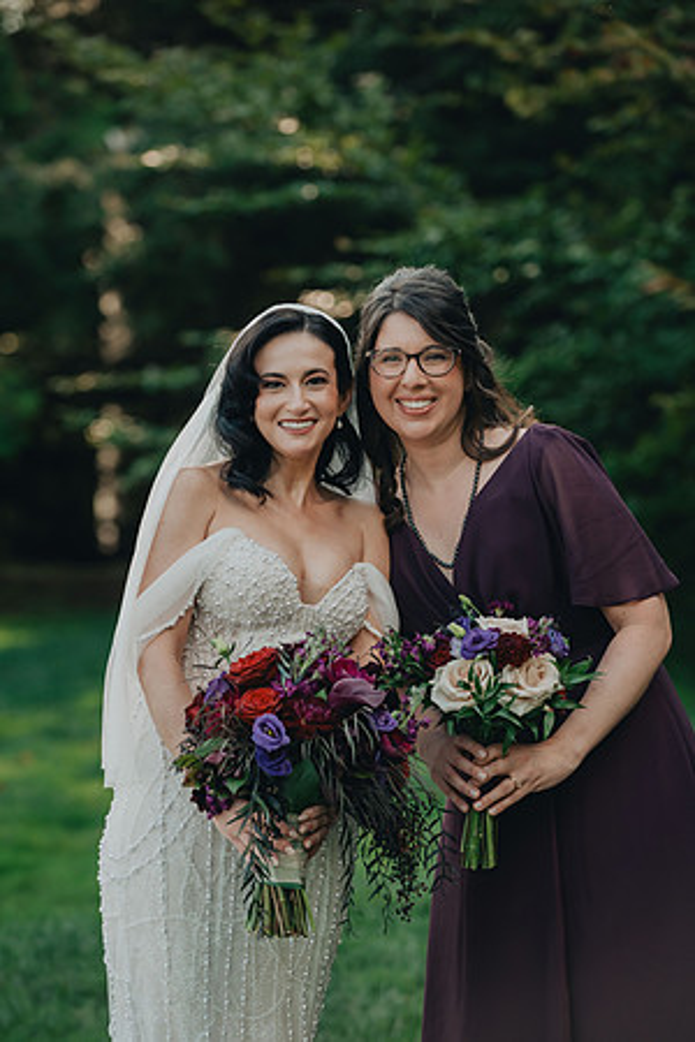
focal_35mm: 140
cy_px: 521
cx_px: 348
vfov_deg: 14.7
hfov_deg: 9.8
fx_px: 4054
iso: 800
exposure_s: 1/640
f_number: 4
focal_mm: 140
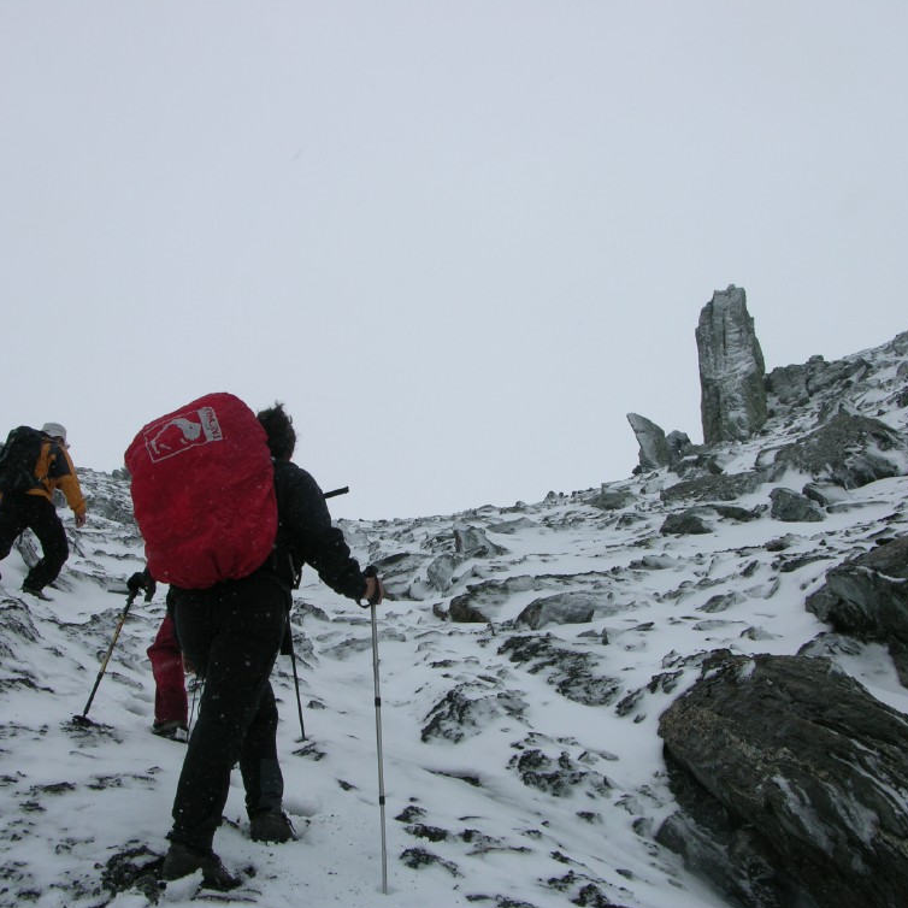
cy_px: 450
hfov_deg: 40.0
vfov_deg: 40.0
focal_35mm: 42
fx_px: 1246
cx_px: 414
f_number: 7.1
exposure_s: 1/275
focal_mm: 8.9
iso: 50
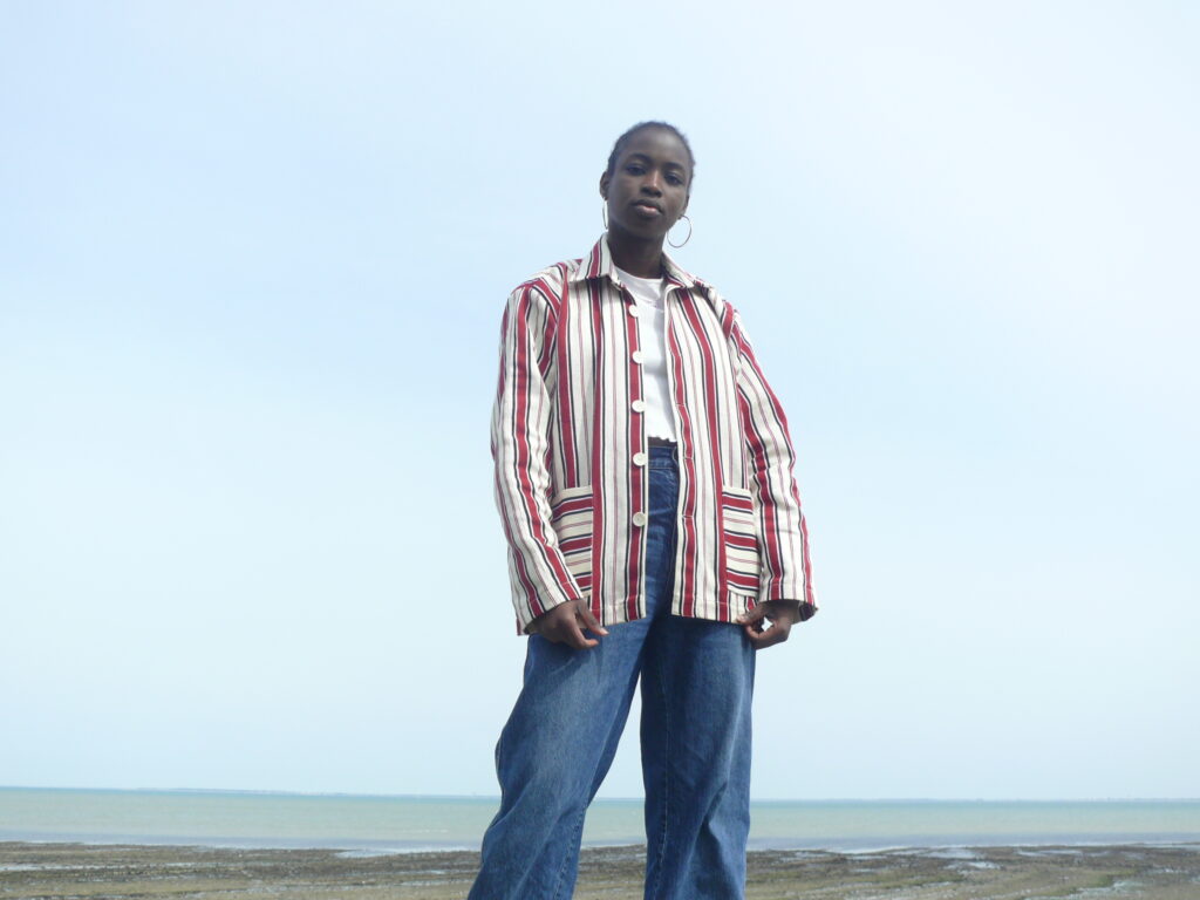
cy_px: 450
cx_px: 600
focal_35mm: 40
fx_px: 1387
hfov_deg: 46.8
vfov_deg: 36.0
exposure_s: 1/1000
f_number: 3.2
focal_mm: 8.1
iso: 100
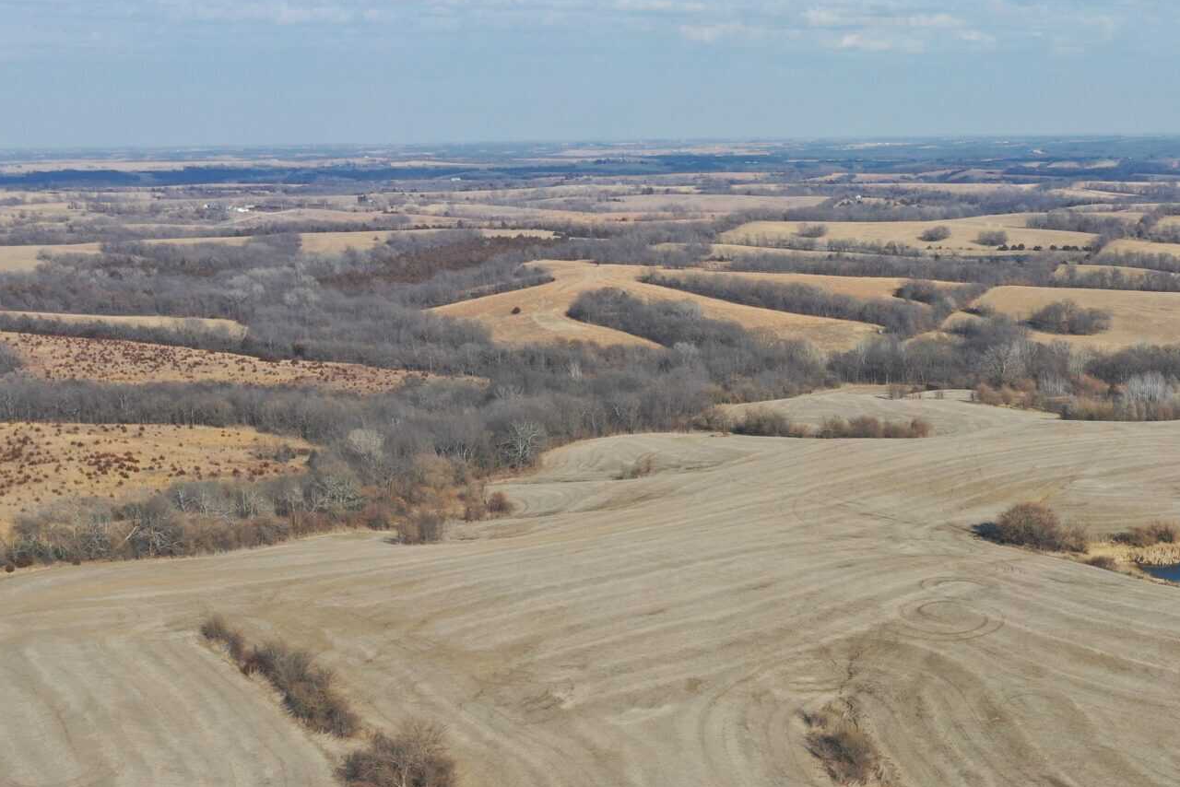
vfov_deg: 23.9
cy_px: 605
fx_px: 1836
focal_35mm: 56
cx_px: 981
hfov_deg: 34.3
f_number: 5.6
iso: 100
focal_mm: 10.26
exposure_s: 1/500
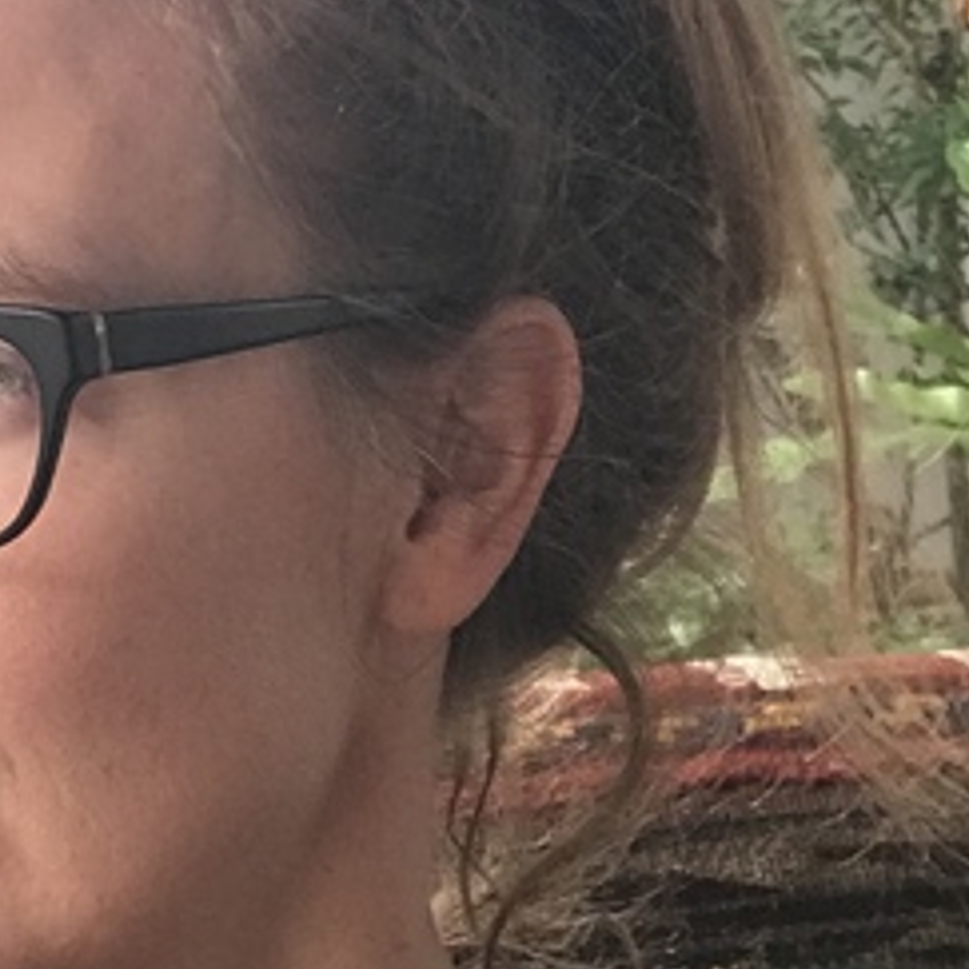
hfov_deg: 18.3
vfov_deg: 18.5
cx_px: 68
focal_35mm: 93
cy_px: 165
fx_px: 2945
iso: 50
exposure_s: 1/33
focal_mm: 2.87
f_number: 2.2
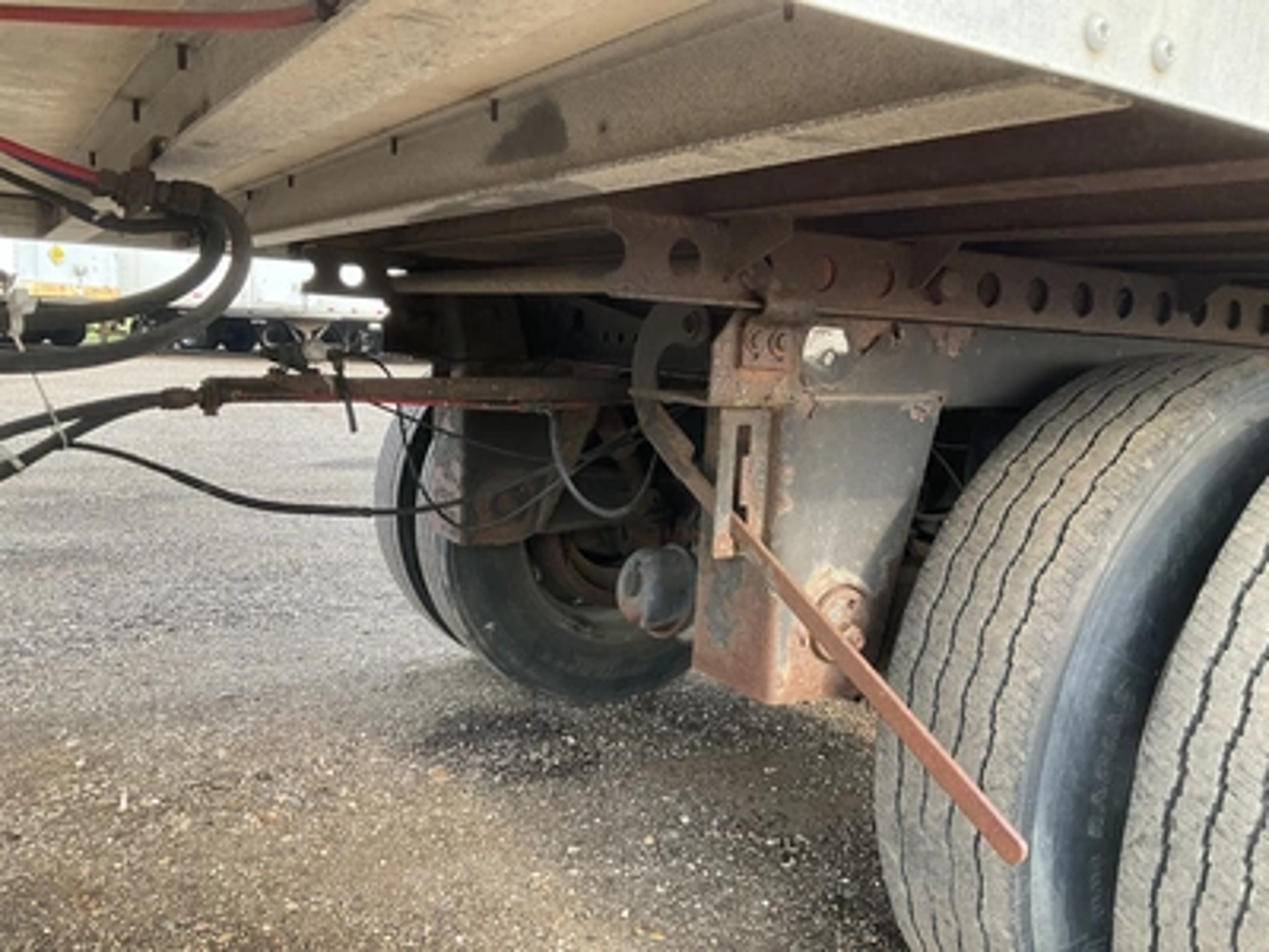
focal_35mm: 29
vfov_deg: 48.2
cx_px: 634
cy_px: 476
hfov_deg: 61.7
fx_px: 1063
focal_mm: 3
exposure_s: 1/122
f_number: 1.8
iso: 40
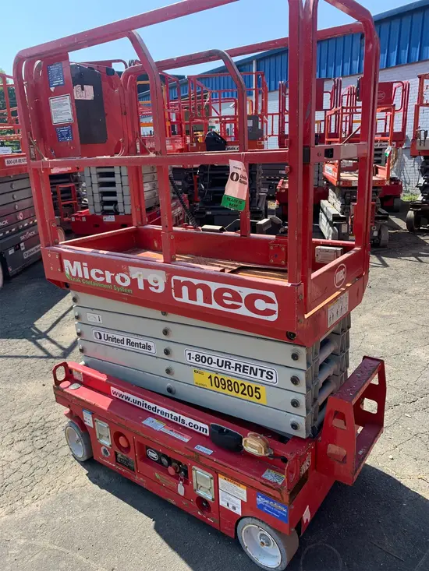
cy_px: 286
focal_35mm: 26
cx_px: 214
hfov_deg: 53.1
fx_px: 430
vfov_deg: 67.3
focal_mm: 4.25
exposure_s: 1/777
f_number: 1.8
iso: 25
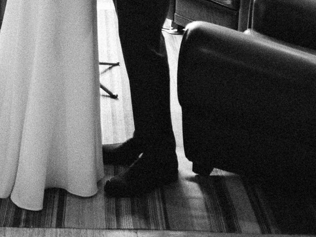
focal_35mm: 79
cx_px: 99
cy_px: -127
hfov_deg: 24.6
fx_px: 721
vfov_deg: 16.8
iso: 2500
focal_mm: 20
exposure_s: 1/60
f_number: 1.8
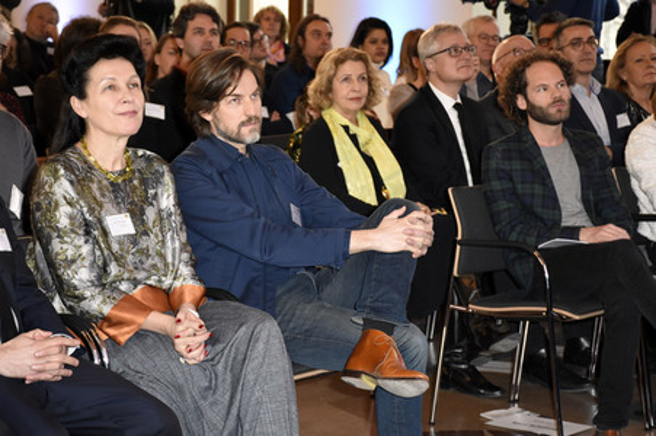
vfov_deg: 13.8
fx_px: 1803
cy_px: 218
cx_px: 328
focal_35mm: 99
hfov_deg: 20.6
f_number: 6.3
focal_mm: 66
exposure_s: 1/100
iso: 1600
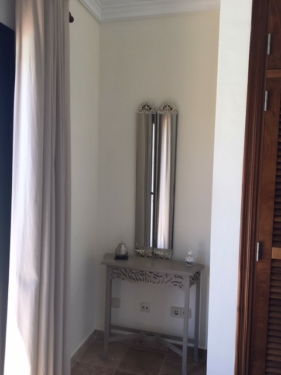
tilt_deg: -4.1
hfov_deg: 48.2
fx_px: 314
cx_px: 140
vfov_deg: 61.7
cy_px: 188
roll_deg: -0.4
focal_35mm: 29
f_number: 2.2
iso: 25
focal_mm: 4.15
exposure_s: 1/100
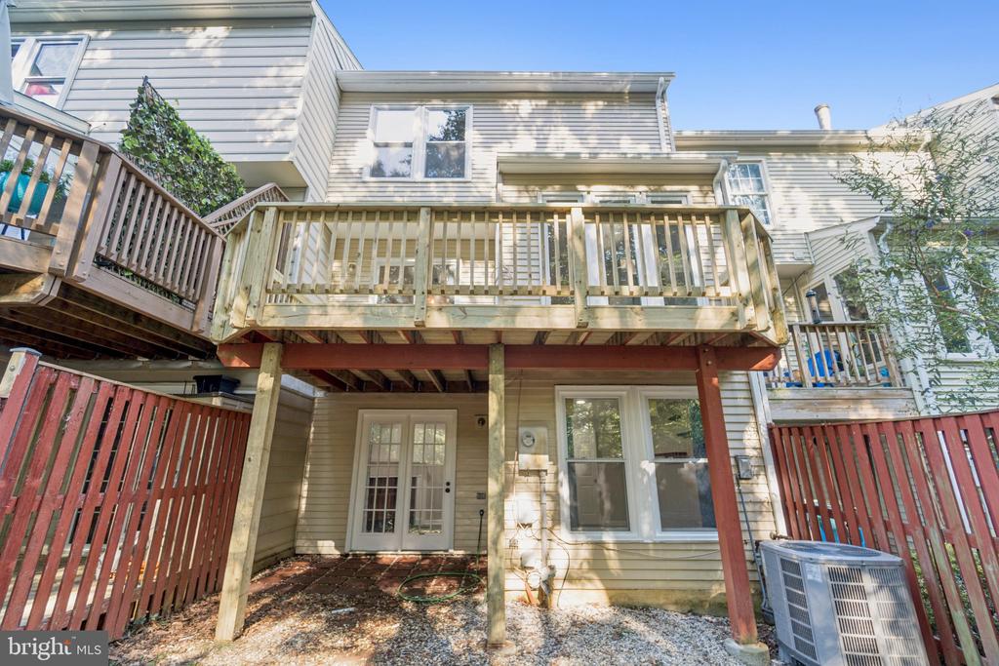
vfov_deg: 77.3
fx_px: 416
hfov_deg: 100.4
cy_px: 333
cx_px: 500
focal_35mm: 15
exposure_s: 1/30
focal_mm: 10
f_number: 5
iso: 200
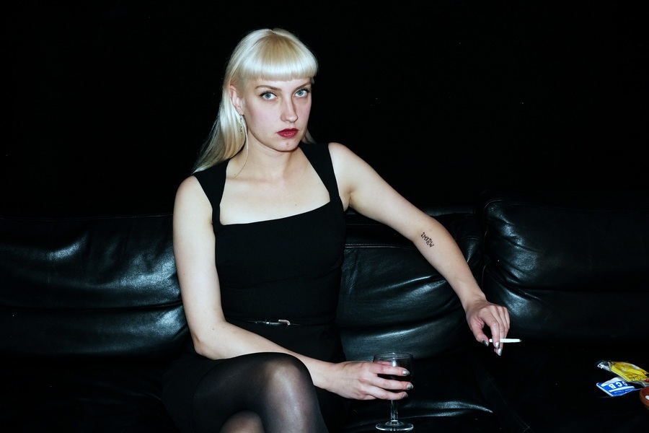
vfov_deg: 32.6
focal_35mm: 41
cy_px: 216
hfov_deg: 47.4
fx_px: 739
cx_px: 324
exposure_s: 1/40
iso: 4000
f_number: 4.5
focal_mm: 27
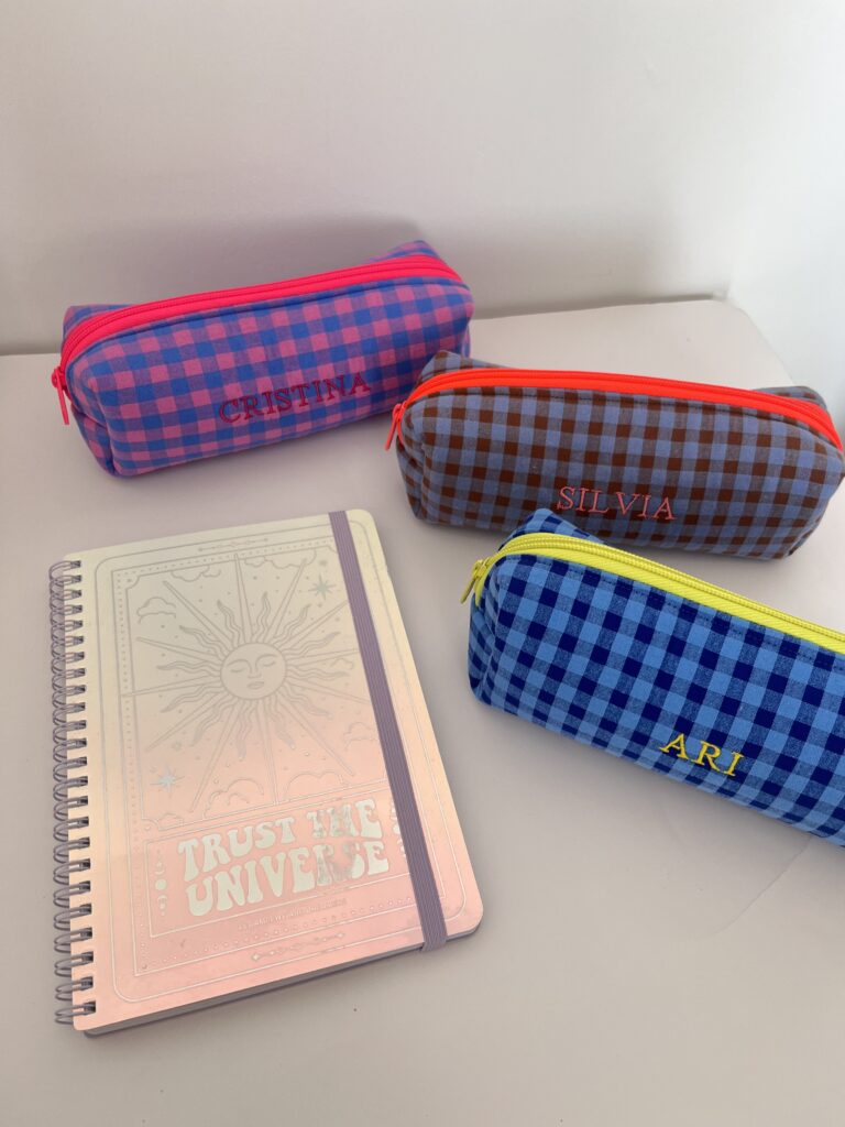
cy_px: 564
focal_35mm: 26
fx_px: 846
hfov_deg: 53.1
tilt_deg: -52.4
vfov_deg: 67.3
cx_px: 422
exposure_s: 1/121
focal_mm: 5.1
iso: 125
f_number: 1.6
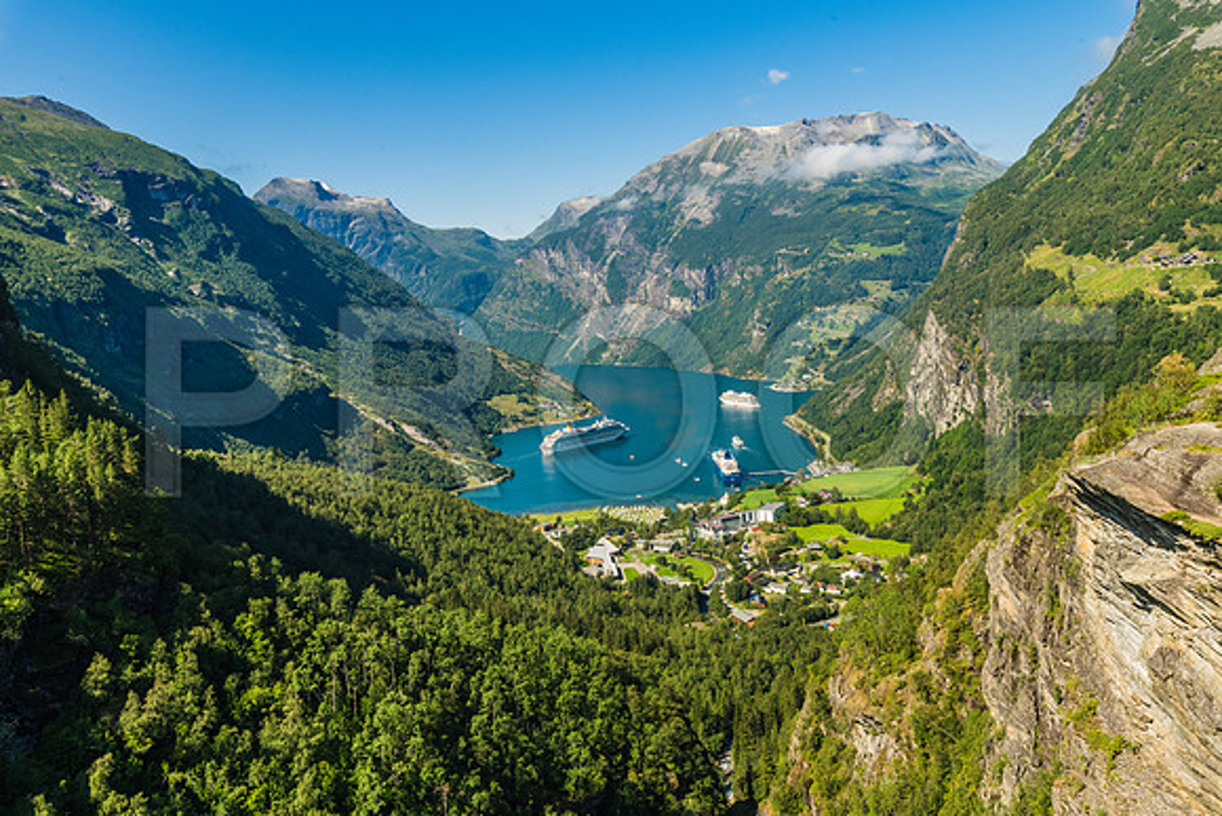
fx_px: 1019
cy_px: 408
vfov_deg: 43.6
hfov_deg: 61.9
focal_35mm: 30
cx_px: 611
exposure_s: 1/125
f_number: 18
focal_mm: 30
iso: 200
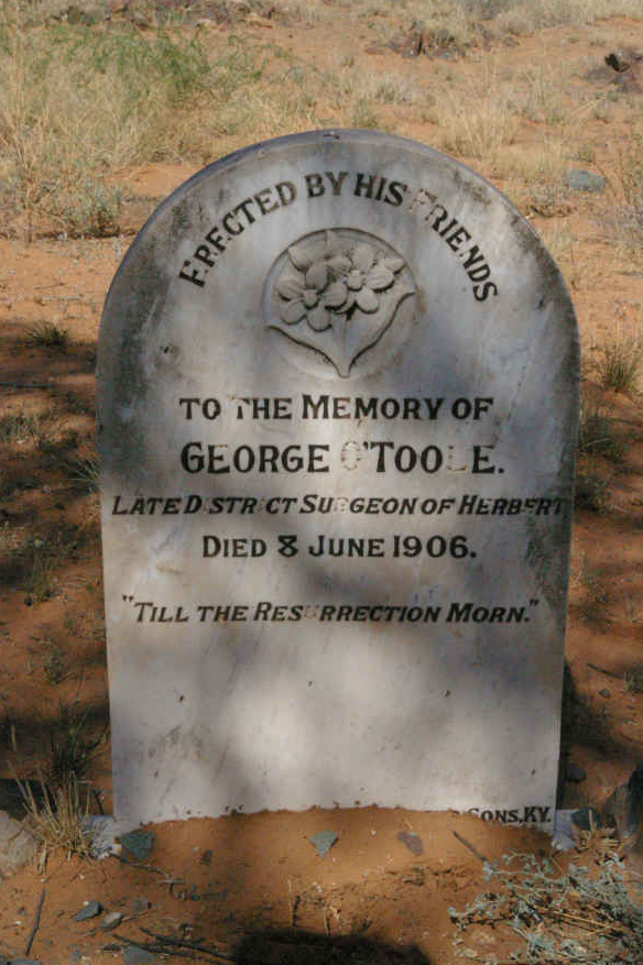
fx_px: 1837
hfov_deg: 19.9
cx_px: 322
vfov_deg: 29.4
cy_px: 507
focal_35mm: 69
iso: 3200
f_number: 19
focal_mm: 43
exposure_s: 1/1500
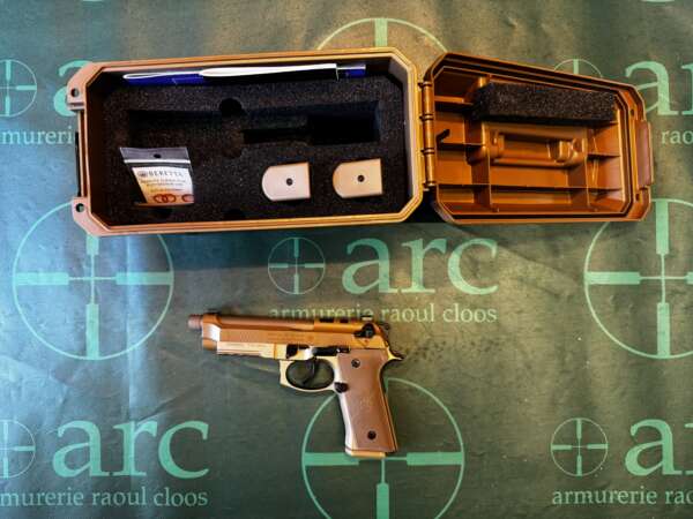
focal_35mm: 24
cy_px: 260
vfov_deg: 56.8
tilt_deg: -89.6
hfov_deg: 71.6
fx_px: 480
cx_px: 346
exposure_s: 1/50
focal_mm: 6.76
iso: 400
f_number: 1.78
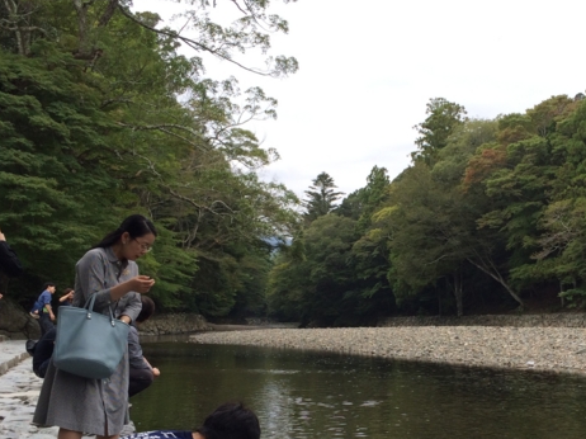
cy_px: 293
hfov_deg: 36.4
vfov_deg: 27.8
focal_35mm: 52
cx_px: 402
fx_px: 880
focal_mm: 4.12
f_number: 2.2
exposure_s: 1/213
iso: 32
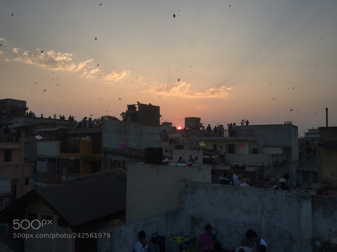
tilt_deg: +3.6
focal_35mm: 29
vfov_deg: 48.2
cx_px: 168
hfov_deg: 61.7
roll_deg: -0.5
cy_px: 126
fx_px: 282
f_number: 2.2
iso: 32
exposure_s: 1/670
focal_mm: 4.15
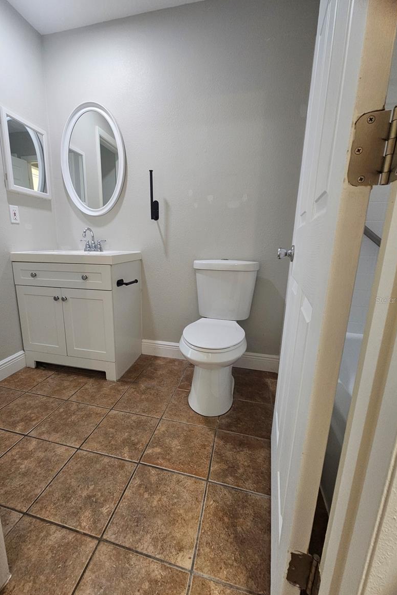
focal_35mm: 14
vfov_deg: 104.2
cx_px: 181
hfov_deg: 81.0
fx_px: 231
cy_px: 300
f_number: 2.2
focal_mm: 2.2
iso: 320
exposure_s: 1/60
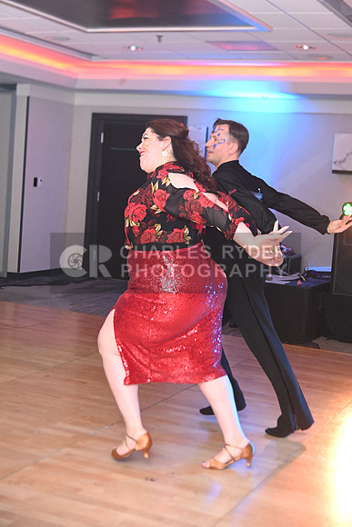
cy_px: 264
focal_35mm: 52
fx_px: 762
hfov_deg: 26.0
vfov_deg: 38.2
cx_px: 176
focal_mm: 52
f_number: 5
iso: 5000
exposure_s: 1/200
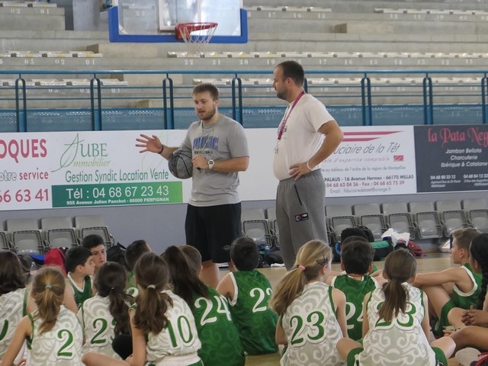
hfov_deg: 12.7
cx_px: 244
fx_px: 2199
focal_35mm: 156
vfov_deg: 9.5
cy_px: 183
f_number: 2.8
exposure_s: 1/125
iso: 800
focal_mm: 26.4
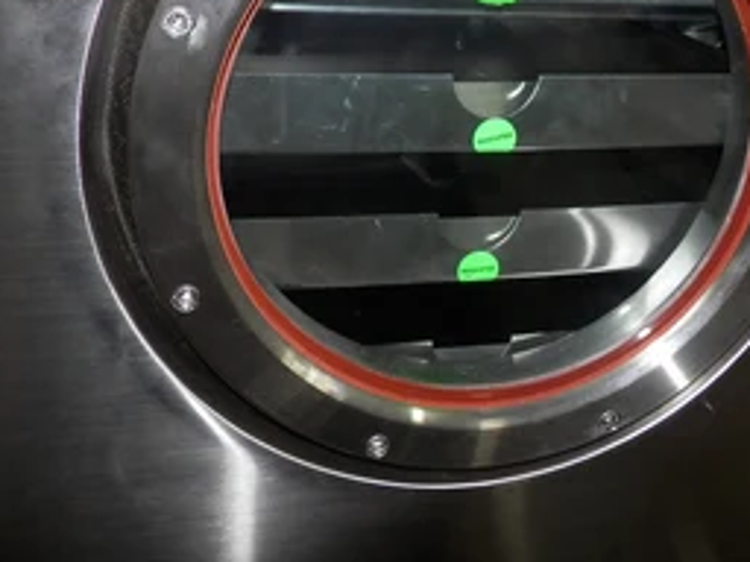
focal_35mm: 39
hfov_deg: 46.6
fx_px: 845
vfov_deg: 36.2
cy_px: 161
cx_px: 536
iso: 100
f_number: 3
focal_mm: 4.5
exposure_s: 1/30
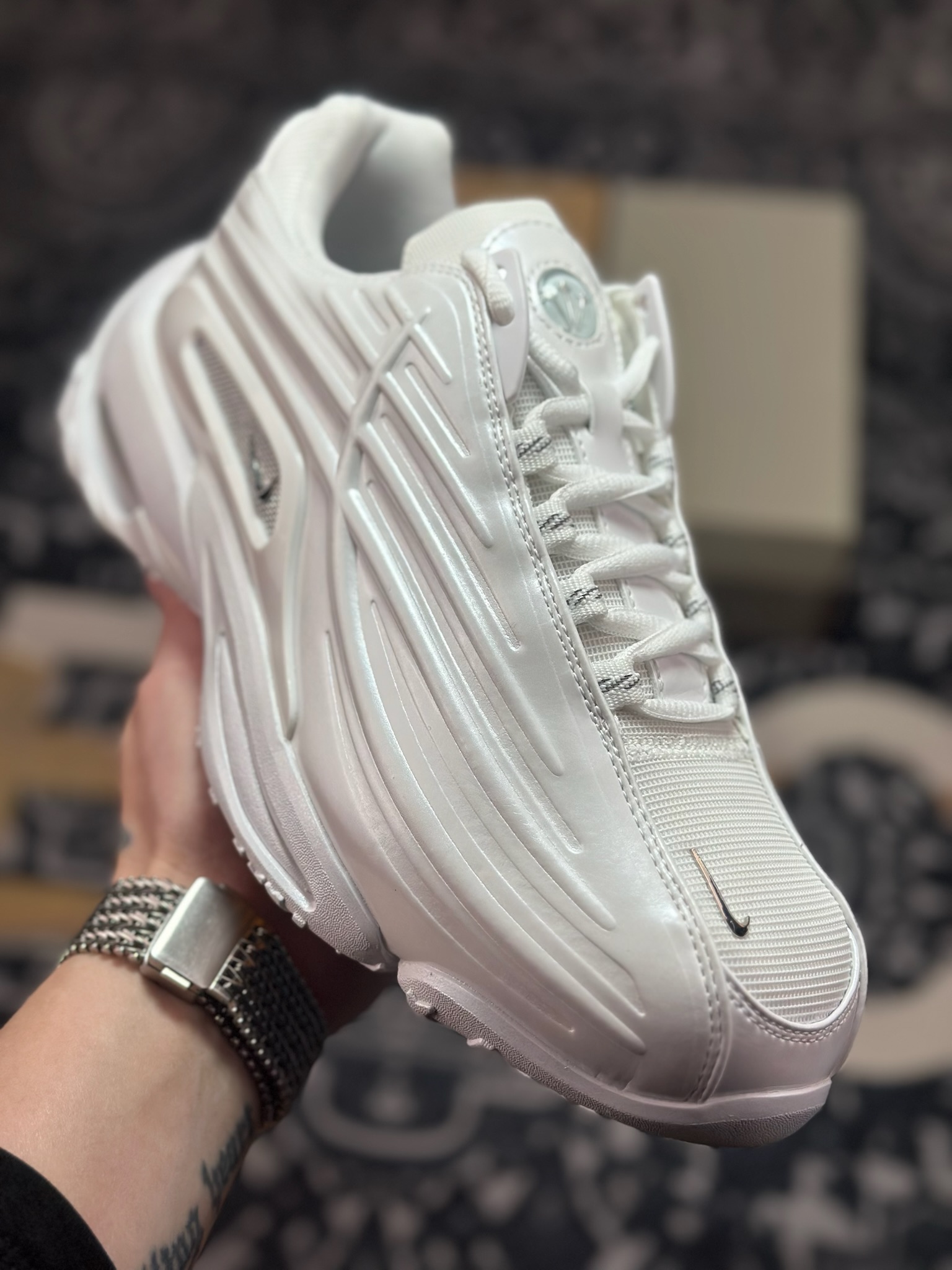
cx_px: 476
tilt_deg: -56.6
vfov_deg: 39.7
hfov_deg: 30.3
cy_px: 635
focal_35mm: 48
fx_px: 1760
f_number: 1.78
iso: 100
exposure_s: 1/2304
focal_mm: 6.86
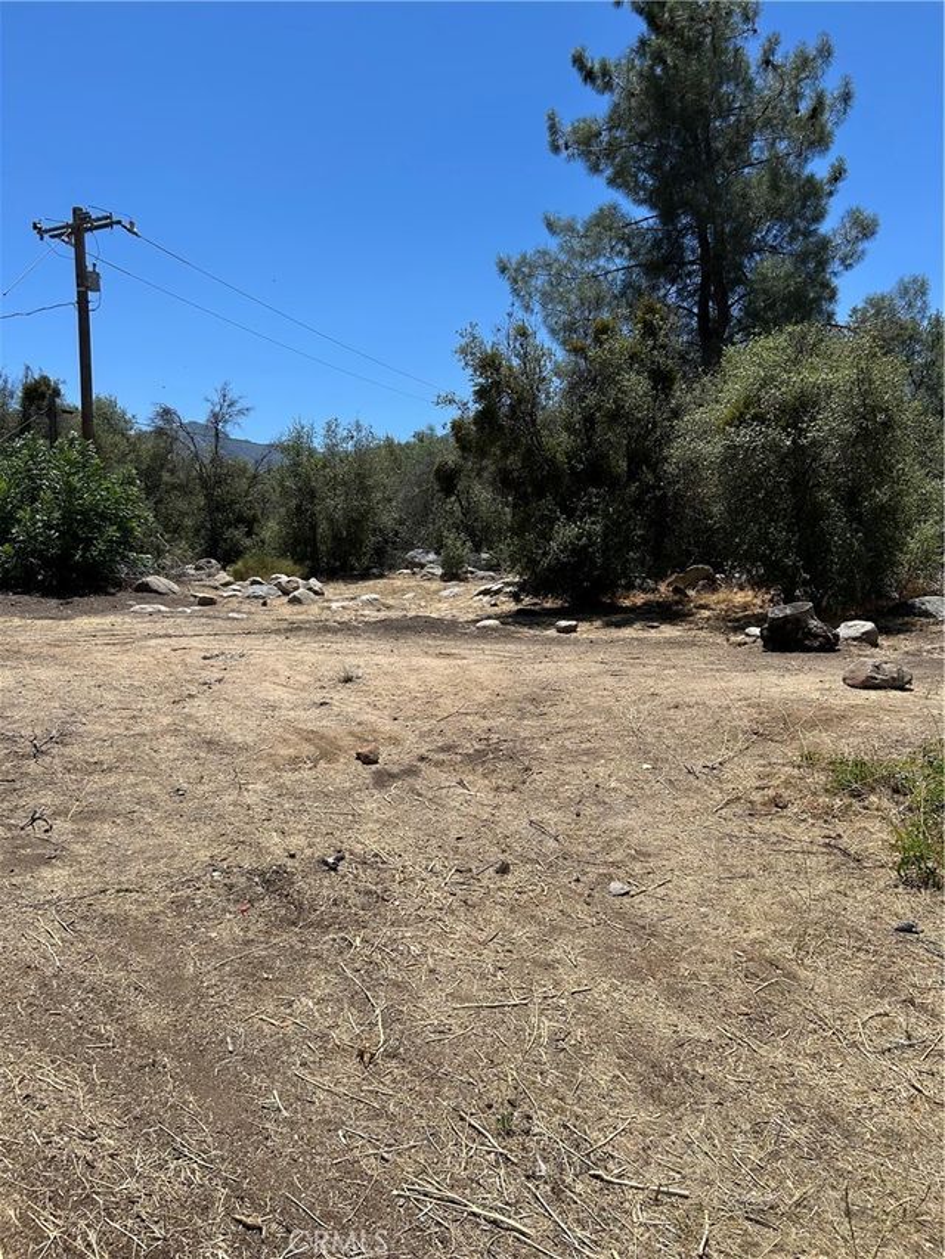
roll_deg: +0.3
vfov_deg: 67.3
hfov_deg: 53.1
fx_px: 946
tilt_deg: -1.0
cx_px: 472
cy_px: 630
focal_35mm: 26
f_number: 1.5
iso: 50
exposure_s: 1/4831
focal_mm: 5.7
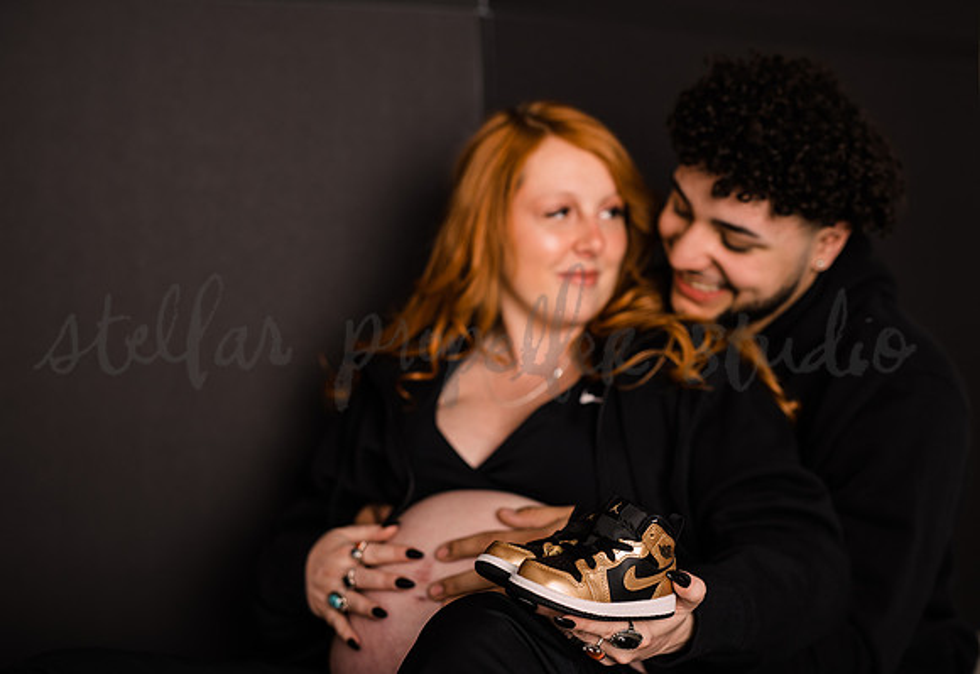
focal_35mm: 51
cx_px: 507
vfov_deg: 26.9
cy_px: 337
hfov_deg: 38.4
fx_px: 1407
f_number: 2.5
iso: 200
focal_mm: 50
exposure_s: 1/160
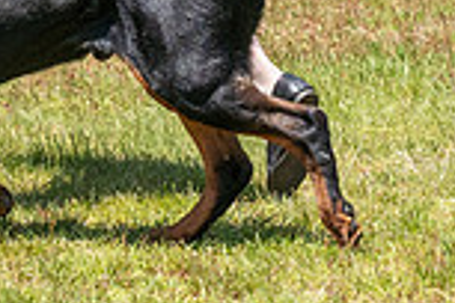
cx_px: -98
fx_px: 6471
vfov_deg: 2.7
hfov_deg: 4.0
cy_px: -203
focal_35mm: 512
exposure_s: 1/2500
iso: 1000
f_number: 6.3
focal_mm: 86
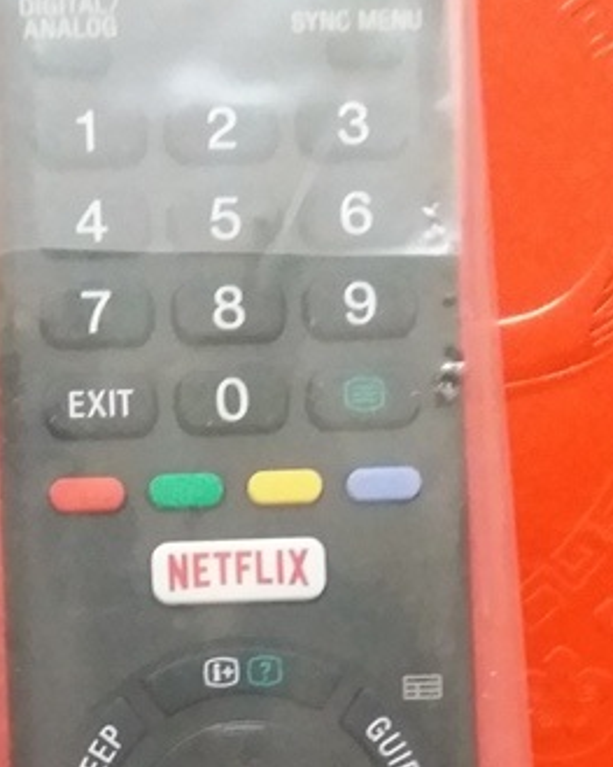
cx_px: 219
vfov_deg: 21.8
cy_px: 884
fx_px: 1860
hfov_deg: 18.7
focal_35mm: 82
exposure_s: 1/9
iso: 640
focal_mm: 3.7
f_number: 1.9
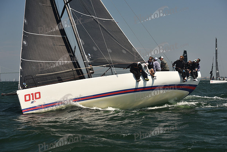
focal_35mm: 70
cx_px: 114
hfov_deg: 28.8
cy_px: 76
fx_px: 441
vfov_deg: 19.5
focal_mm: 70
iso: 250
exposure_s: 1/640
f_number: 6.3
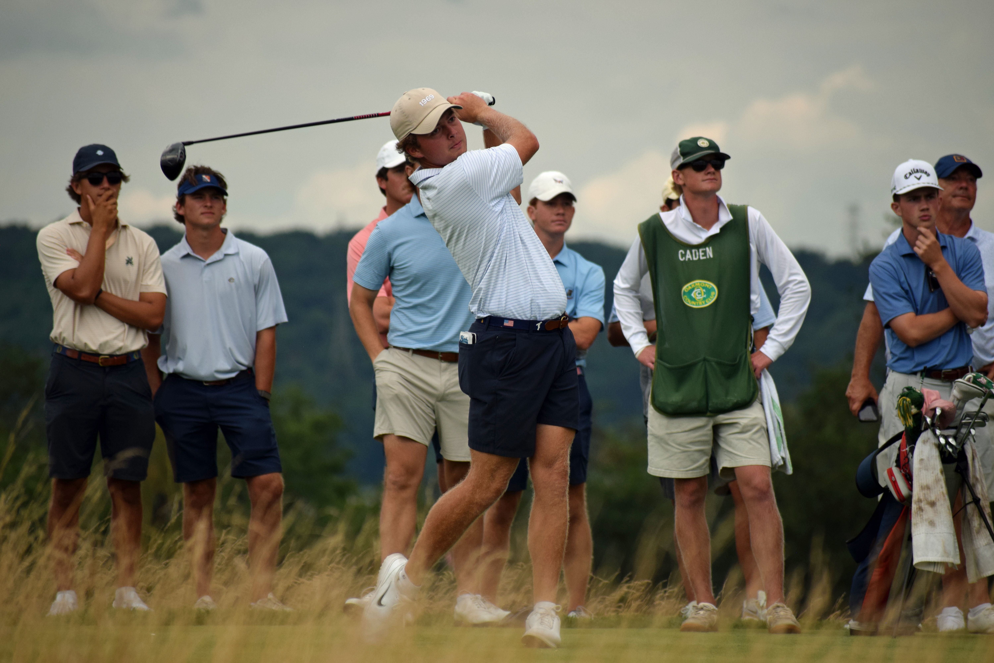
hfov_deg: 5.3
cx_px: 497
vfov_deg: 3.5
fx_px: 10767
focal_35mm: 390
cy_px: 332
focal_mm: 260
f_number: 6
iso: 450
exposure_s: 1/1000
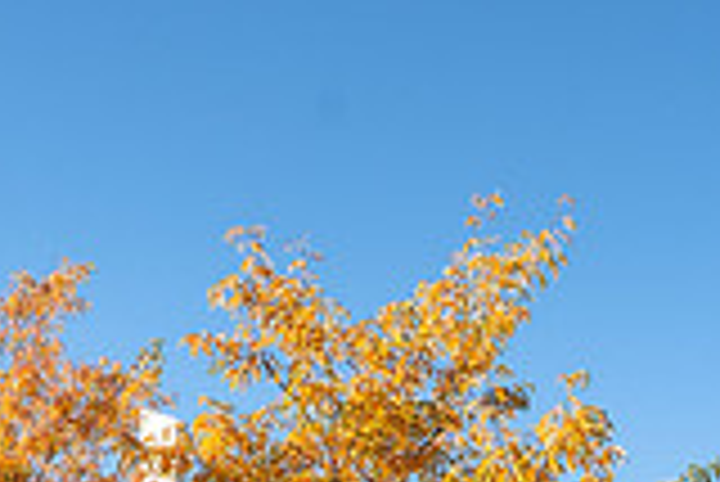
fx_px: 1782
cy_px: 777
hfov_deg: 22.8
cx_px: 360
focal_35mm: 89
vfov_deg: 14.1
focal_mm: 24
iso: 125
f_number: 6.3
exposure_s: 1/320
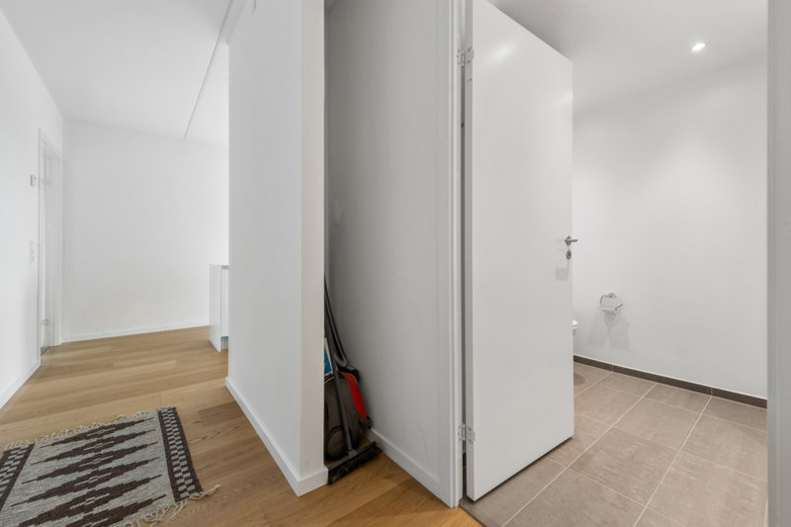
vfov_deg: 81.2
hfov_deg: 104.3
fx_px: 308
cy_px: 264
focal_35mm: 14
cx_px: 396
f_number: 10
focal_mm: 14
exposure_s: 1/4
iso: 200
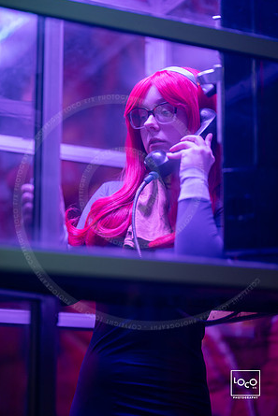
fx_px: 995
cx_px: 139
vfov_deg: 23.6
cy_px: 208
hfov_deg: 15.9
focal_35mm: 86
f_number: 1.3
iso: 320
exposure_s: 1/200
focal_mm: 85
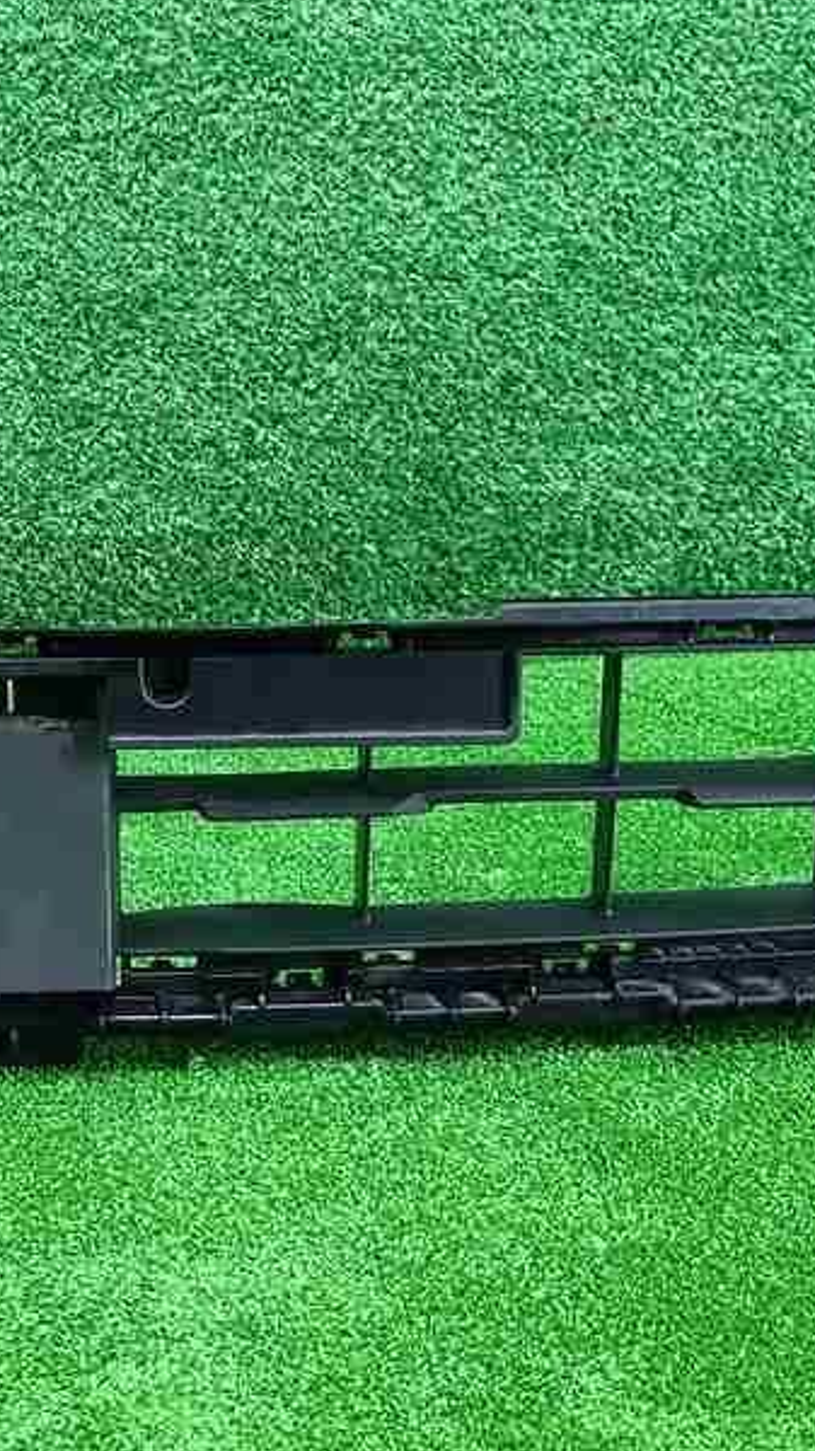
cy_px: 532
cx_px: -39
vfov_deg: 30.9
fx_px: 2615
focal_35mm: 68
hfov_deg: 17.2
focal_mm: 5.4
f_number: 1.8
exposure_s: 1/50
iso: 258
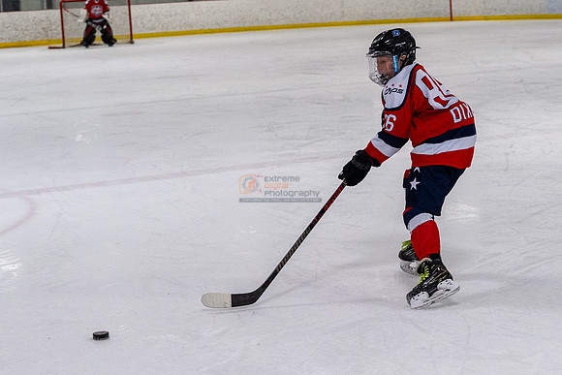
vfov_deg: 14.4
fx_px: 1482
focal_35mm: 95
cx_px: 409
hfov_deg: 21.3
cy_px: 121
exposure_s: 1/800
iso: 2000
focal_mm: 43
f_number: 3.2
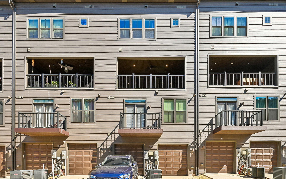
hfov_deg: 101.5
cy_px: 89
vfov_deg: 74.8
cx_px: 144
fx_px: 117
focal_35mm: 15
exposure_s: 1/160
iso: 100
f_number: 8
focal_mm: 14
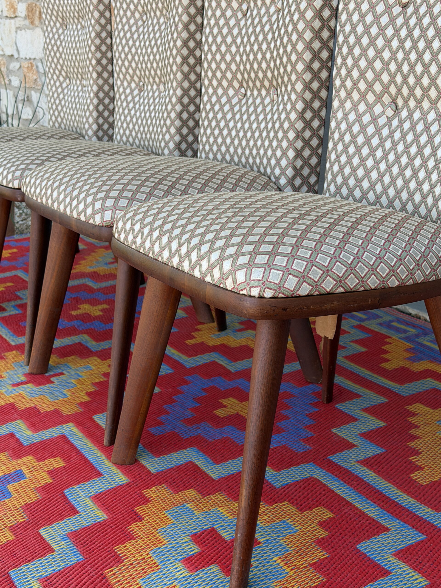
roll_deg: +0.4
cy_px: 294
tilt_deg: -15.2
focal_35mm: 48
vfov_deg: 39.7
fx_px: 815
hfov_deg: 30.3
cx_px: 220
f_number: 1.78
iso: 64
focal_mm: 6.76
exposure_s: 1/261
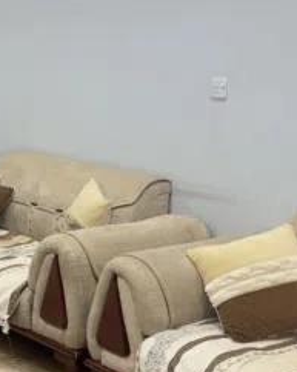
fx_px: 683
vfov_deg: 30.5
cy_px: 194
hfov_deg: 21.6
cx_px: -114
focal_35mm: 62
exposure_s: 1/50
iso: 160
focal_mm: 6.86
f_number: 1.78
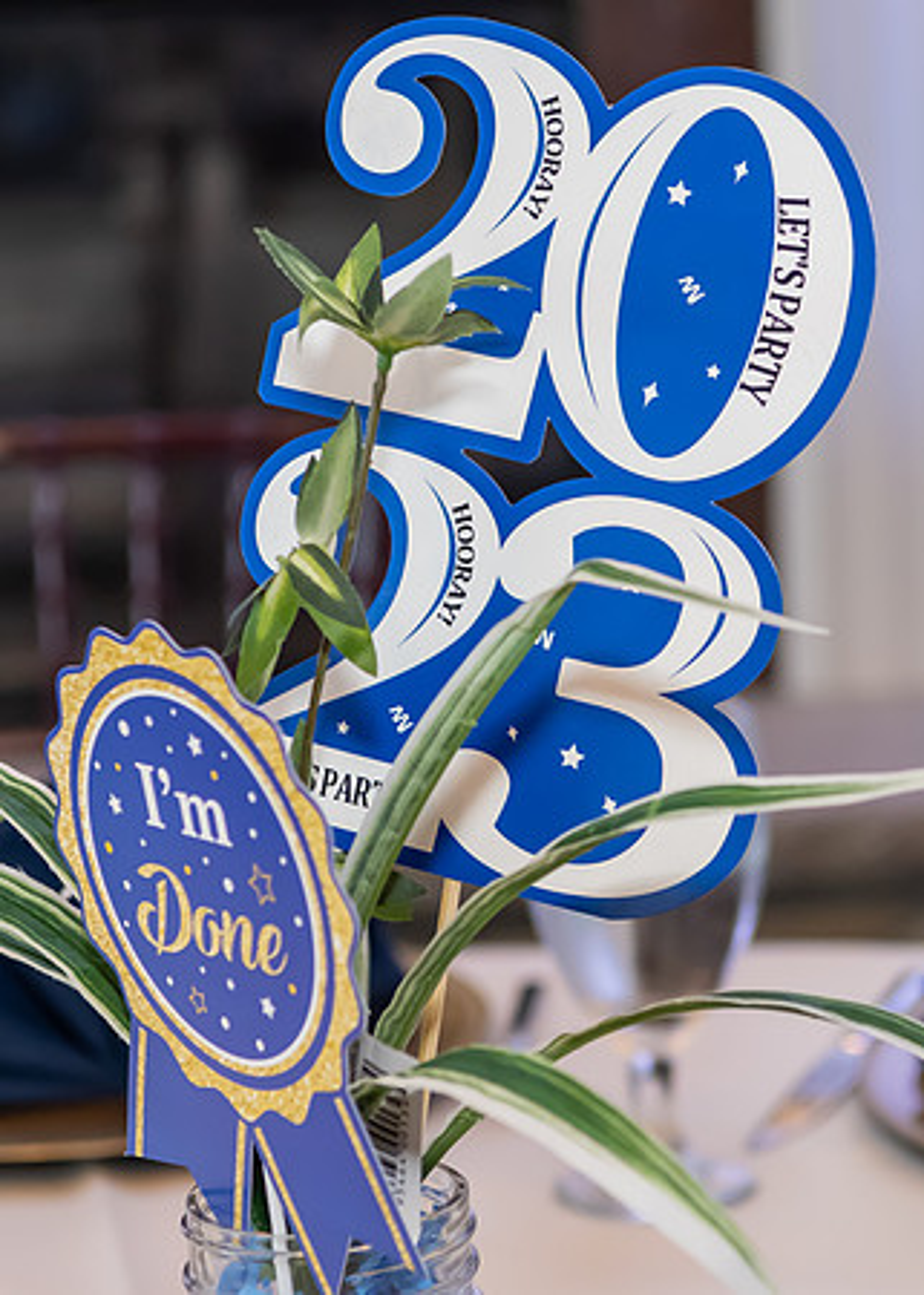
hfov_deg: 12.5
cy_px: 648
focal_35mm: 114
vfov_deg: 17.5
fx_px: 4209
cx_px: 662
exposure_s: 1/250
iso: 1800
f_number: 3.5
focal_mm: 52
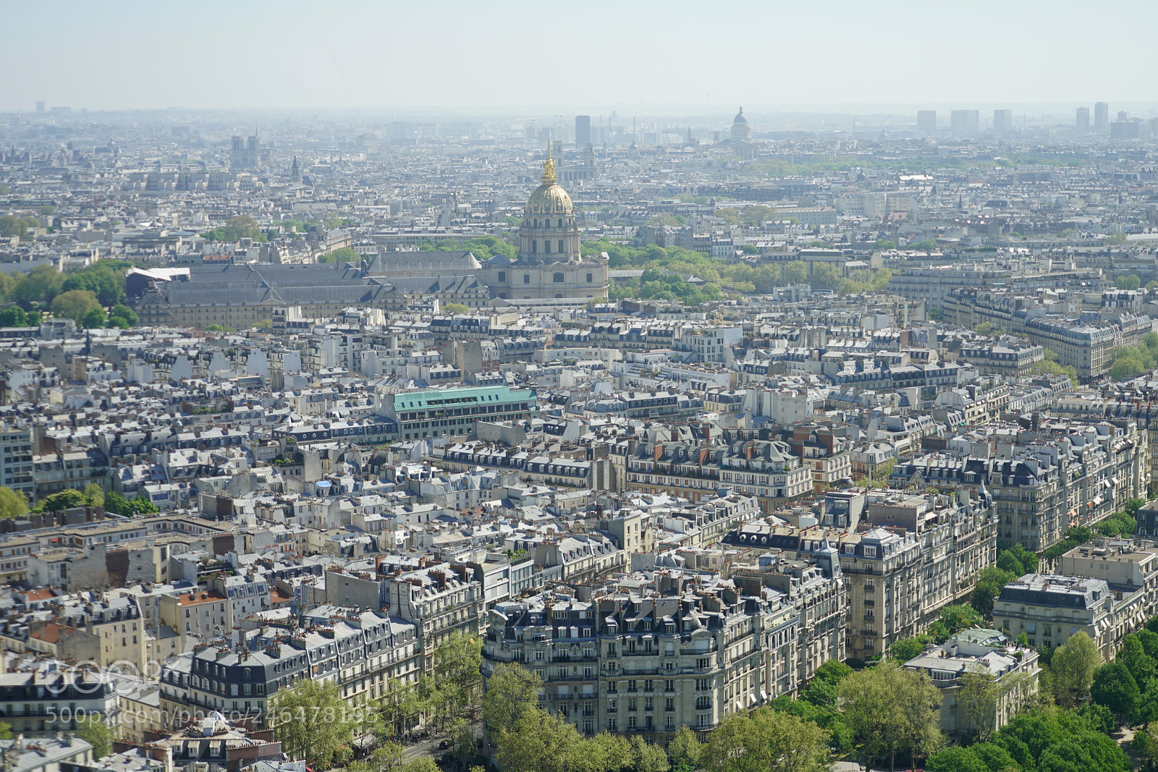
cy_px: 386
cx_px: 579
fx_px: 2252
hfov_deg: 28.8
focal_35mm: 70
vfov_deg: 19.5
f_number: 5.6
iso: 100
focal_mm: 70
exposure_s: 1/320
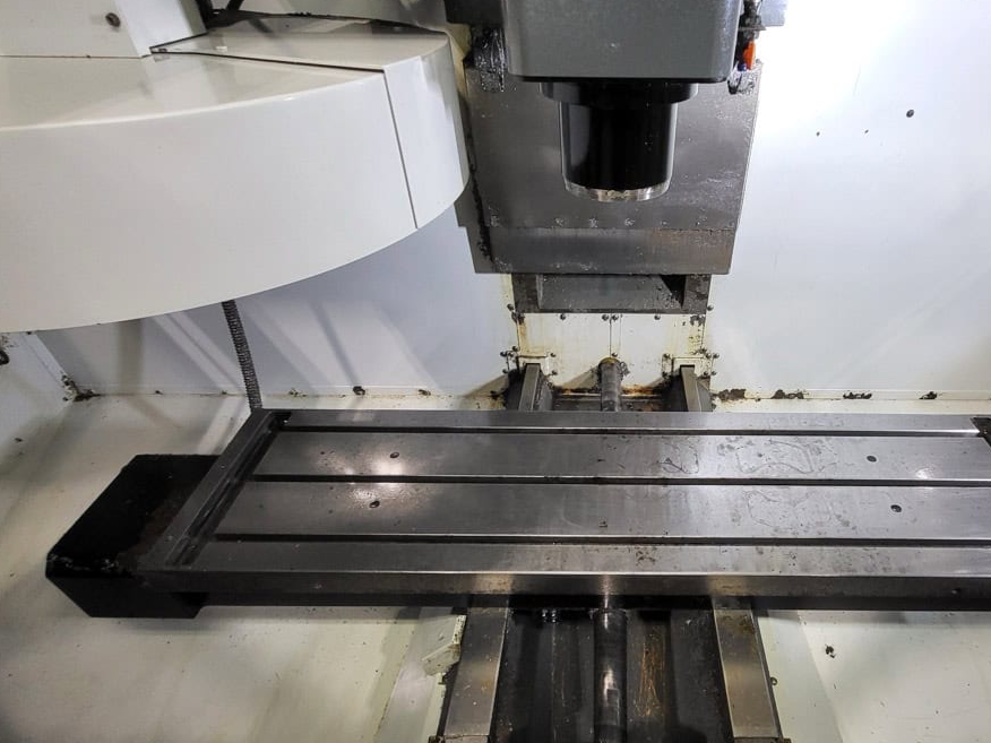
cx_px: 617
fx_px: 544
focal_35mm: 19
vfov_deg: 68.3
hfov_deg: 83.1
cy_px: 426
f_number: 2.2
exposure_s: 1/60
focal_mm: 1.7
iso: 250
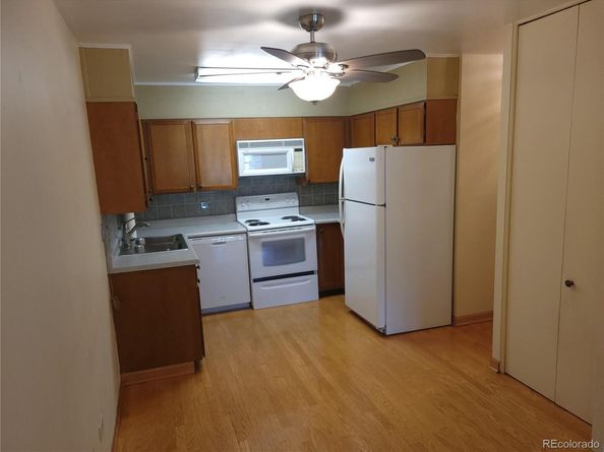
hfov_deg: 67.3
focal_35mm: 26
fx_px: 453
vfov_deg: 53.0
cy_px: 226
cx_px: 302
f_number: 1.8
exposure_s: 1/60
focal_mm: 5.4
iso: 160
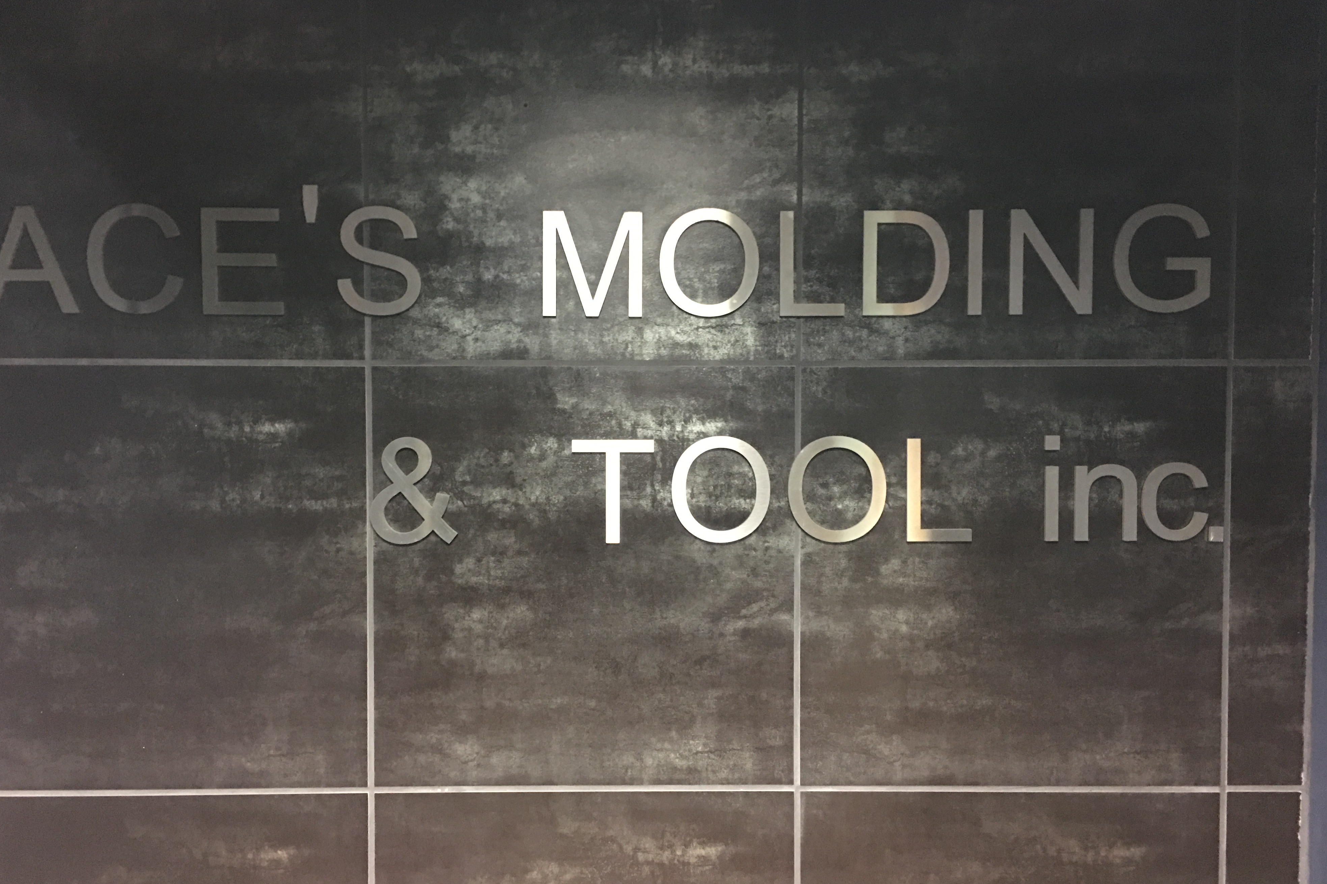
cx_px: 649
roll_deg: -0.3
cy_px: 486
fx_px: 1143
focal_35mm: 31
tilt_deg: -2.3
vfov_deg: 42.3
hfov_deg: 60.3
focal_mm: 4.15
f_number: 2.2
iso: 100
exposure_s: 1/4
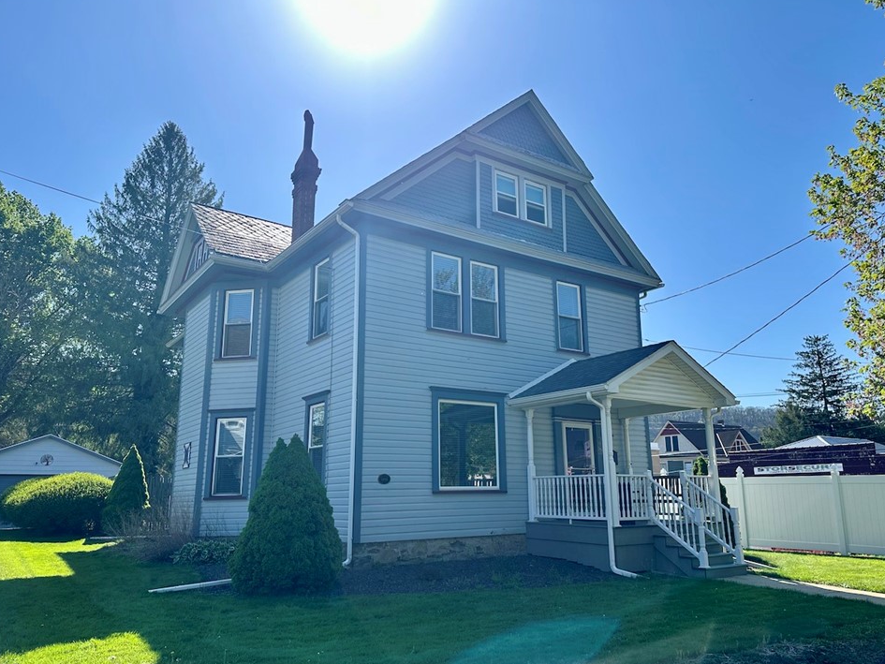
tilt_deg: +14.3
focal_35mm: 26
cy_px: 348
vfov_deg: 53.1
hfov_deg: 67.3
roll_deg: +1.0
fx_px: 665
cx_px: 456
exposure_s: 1/1949
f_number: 1.78
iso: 80
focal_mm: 6.86
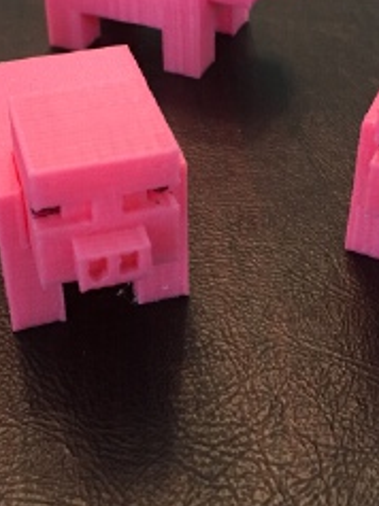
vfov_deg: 29.6
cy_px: 164
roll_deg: +0.3
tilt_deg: -37.8
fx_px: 951
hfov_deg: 22.5
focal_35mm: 65
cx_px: 165
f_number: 2.2
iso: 160
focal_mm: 4.15
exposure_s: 1/30
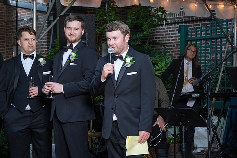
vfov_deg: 16.7
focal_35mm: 82
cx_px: 121
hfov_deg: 24.8
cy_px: 72
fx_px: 539
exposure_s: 1/250
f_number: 5.6
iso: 1250
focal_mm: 70
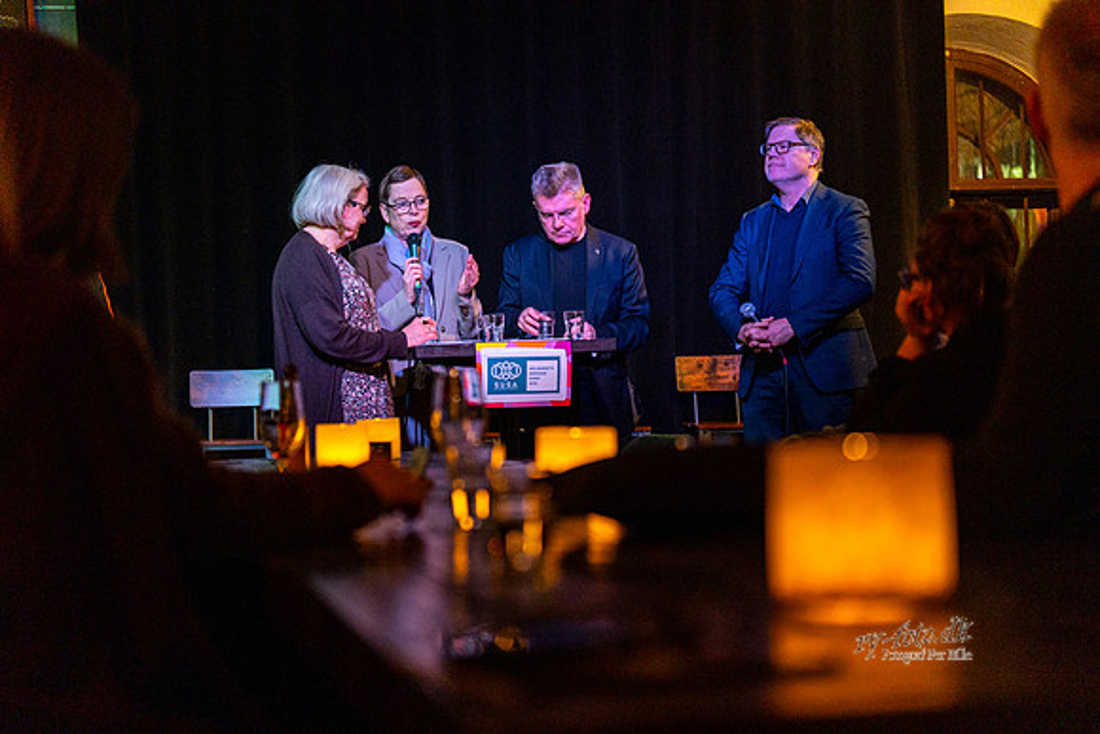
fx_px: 2139
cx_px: 550
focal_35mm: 70
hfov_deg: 28.8
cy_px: 367
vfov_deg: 19.5
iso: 3200
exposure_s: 1/125
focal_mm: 70
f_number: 2.8
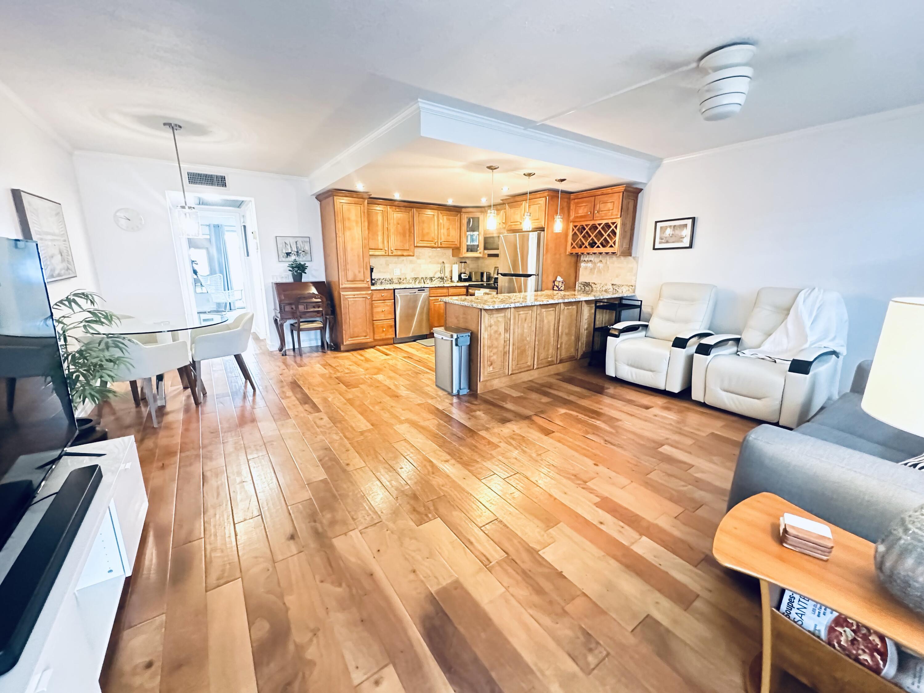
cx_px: 462
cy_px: 346
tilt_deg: -12.3
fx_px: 374
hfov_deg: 102.1
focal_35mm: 14
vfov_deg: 85.7
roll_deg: +0.0
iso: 1000
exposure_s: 1/40
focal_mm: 2.22
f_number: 2.2
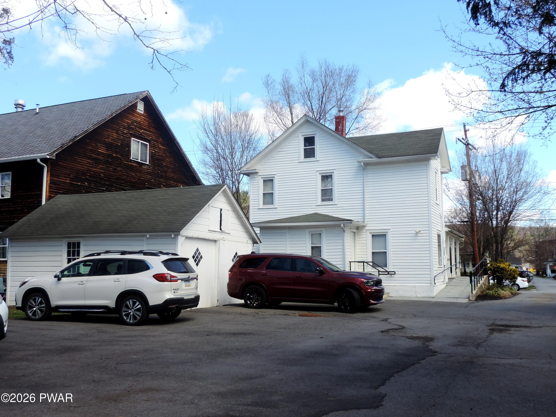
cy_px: 208
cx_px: 278
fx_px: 530
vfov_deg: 42.9
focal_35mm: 33
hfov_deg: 55.4
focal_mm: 5.8
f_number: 3.2
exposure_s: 1/500
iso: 80
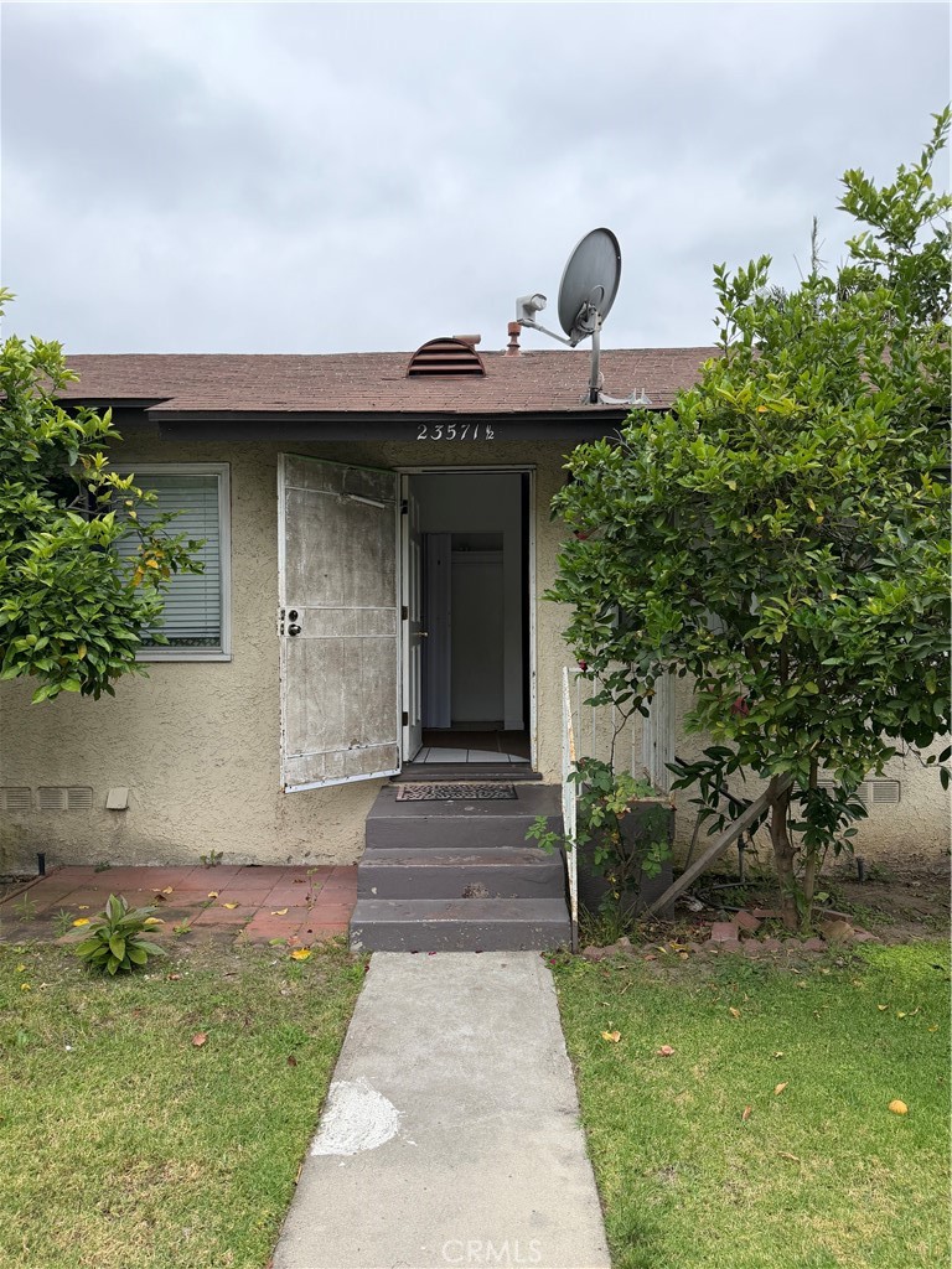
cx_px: 476
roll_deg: +0.1
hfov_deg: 56.8
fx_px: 880
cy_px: 634
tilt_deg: +0.9
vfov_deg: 71.6
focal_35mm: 24
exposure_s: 1/3145
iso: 100
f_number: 1.78
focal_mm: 6.76
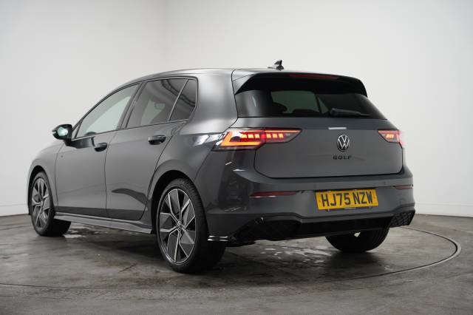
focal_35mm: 54
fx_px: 703
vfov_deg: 25.3
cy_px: 158
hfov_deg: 37.2
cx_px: 236
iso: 1600
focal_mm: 53.5
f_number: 4
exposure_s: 1/160
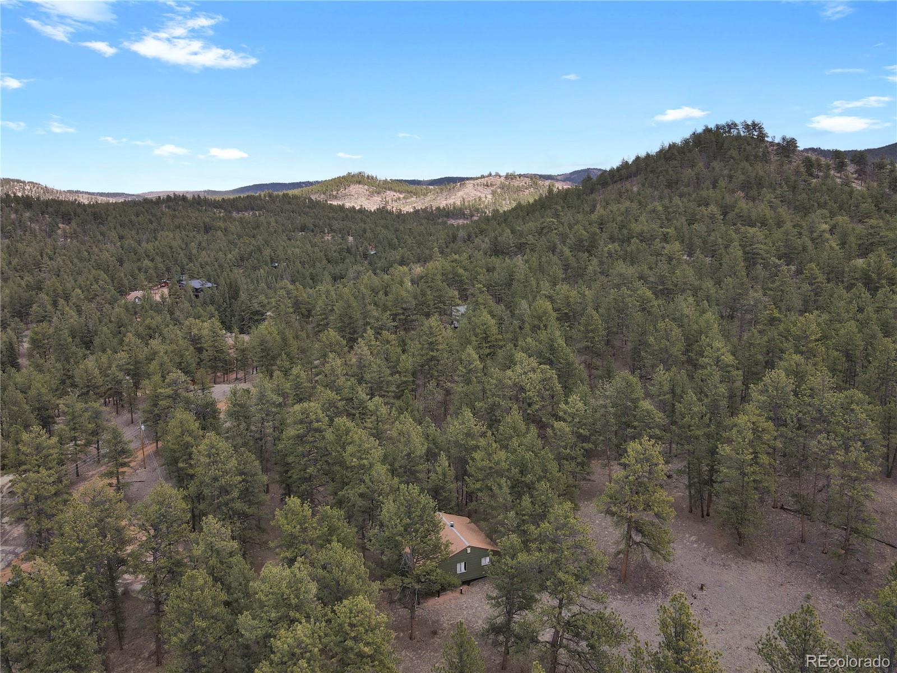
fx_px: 622
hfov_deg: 71.6
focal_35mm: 24
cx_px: 448
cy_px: 336
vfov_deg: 56.8
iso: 100
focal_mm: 4.5
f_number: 2.8
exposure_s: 1/320
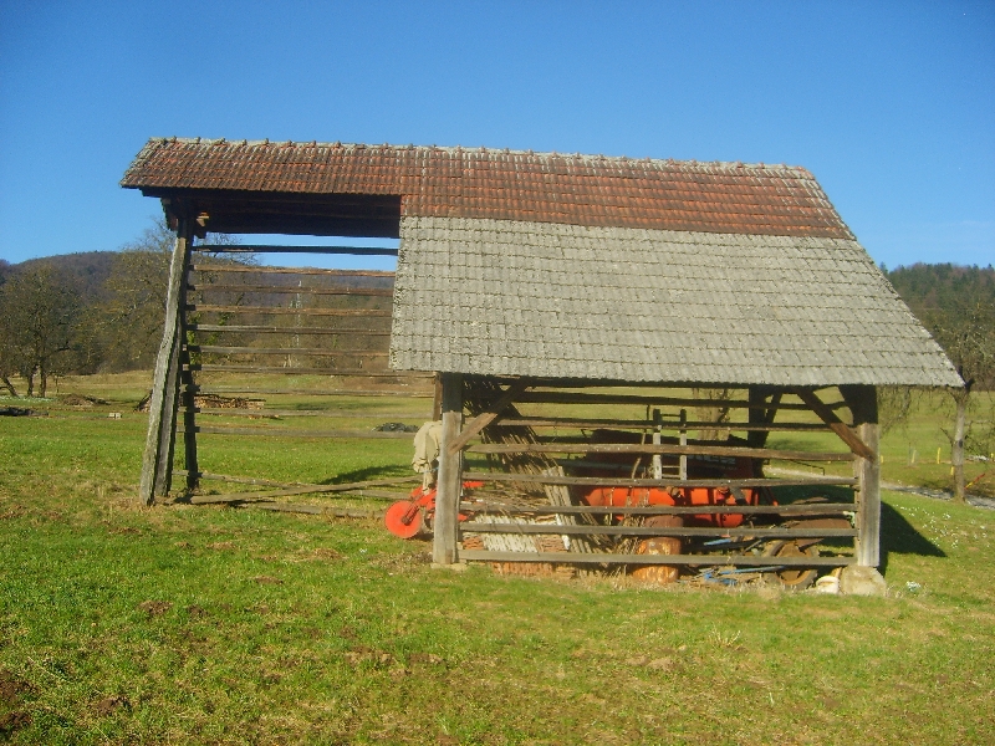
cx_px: 498
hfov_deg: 52.6
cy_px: 373
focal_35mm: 35
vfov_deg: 40.7
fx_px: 1006
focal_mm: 5.8
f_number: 2.8
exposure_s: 1/750
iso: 50
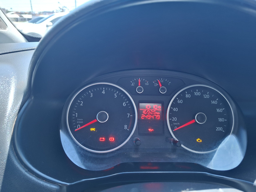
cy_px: 96
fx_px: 170
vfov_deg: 58.9
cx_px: 128
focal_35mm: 23
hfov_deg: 73.9
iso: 250
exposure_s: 1/60
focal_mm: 5.54
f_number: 1.8
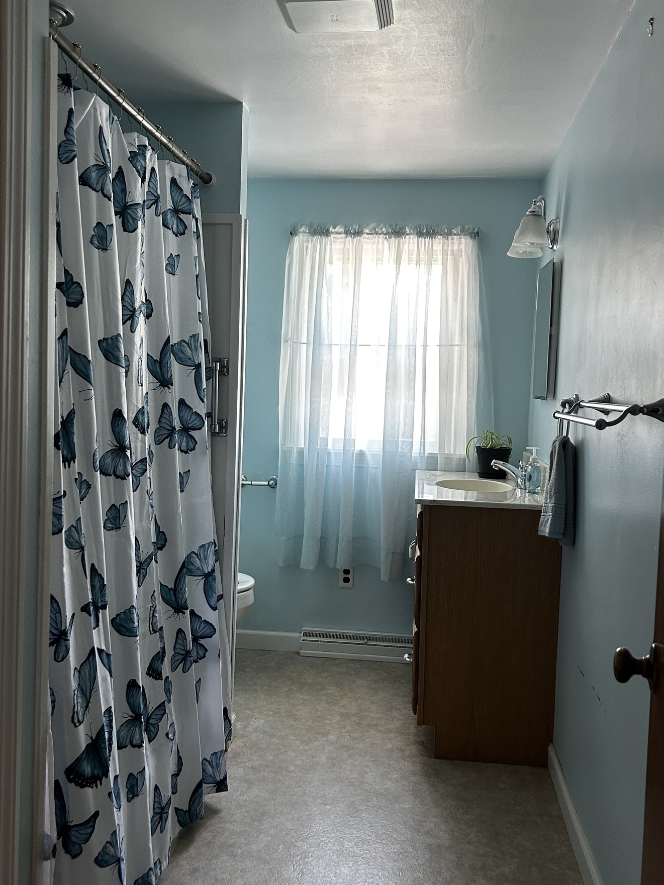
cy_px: 446
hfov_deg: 41.8
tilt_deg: -4.6
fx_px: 870
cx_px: 326
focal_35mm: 34
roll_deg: -2.1
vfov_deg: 54.0
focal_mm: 5.7
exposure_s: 1/65
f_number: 1.5
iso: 125
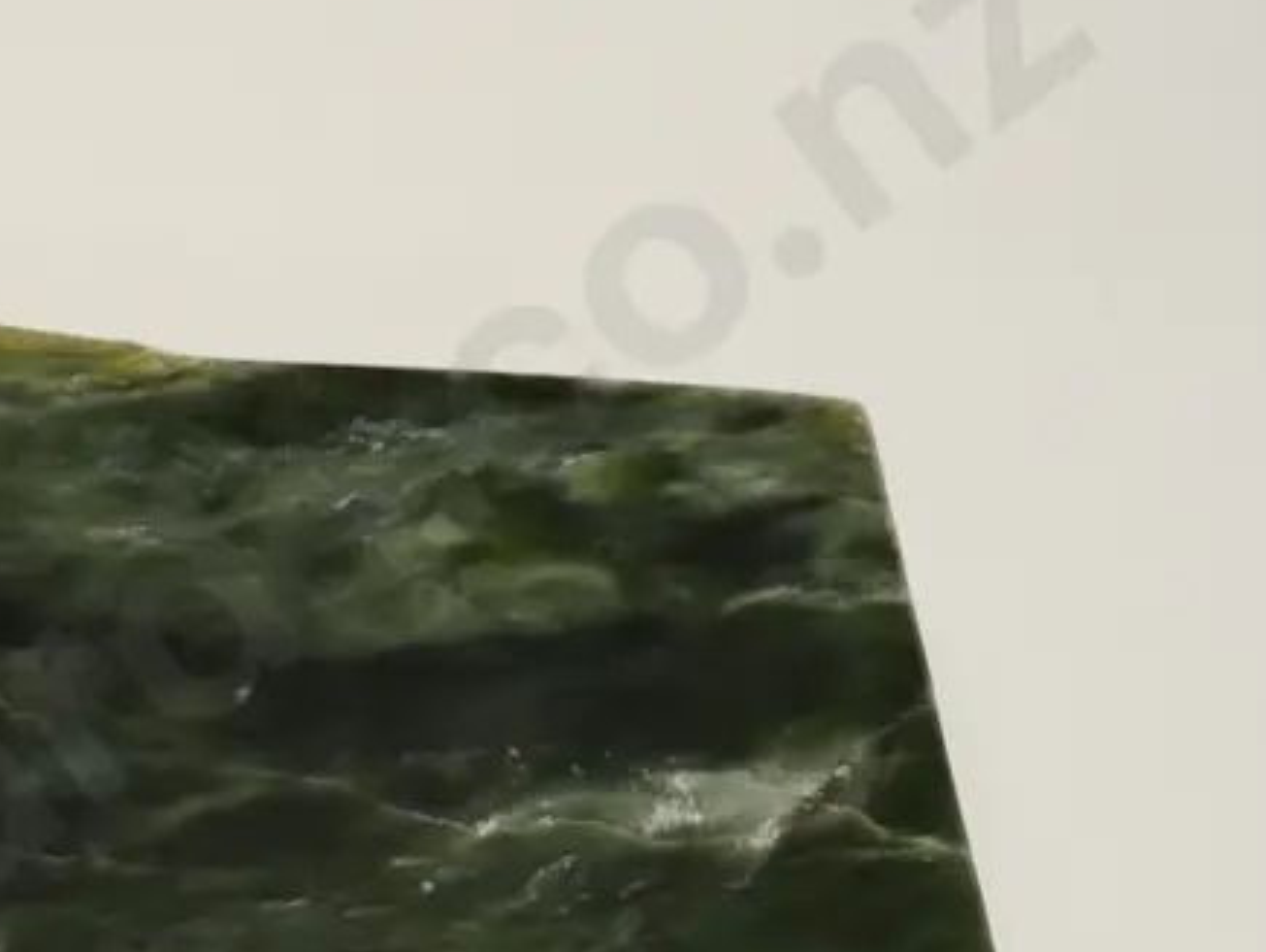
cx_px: -140
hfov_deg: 15.1
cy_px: 885
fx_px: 4649
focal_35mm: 127
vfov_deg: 11.6
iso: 1600
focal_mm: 27
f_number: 6.3
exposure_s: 1/125
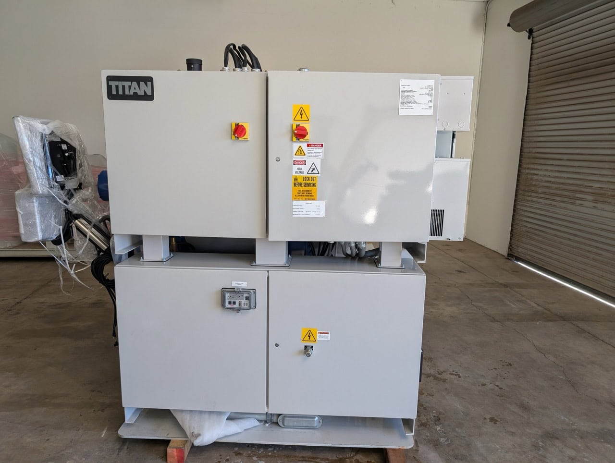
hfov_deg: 71.5
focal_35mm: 24
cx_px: 308
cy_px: 232
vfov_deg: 56.9
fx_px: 427
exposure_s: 1/265
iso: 20
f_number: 1.7
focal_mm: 6.9
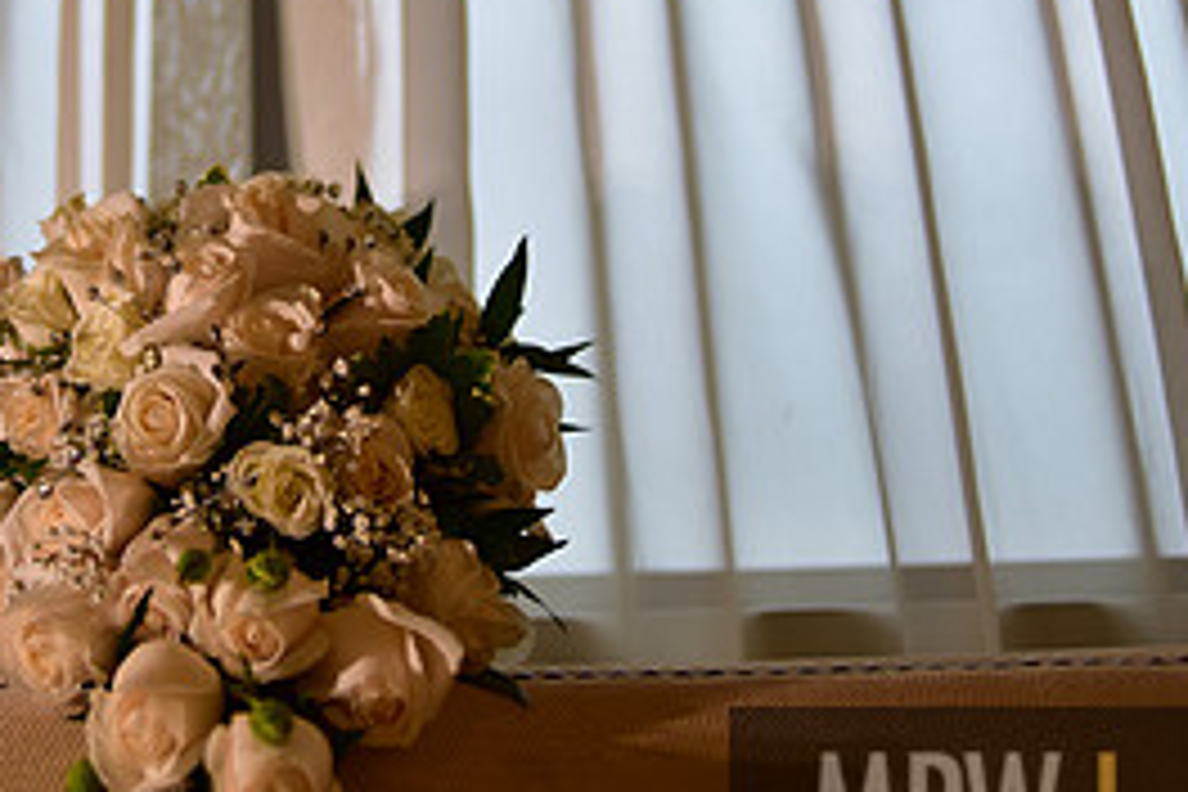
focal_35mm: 77
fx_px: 2541
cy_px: 119
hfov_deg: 25.8
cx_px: 230
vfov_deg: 17.5
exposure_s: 1/180
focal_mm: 35
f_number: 2.4
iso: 100
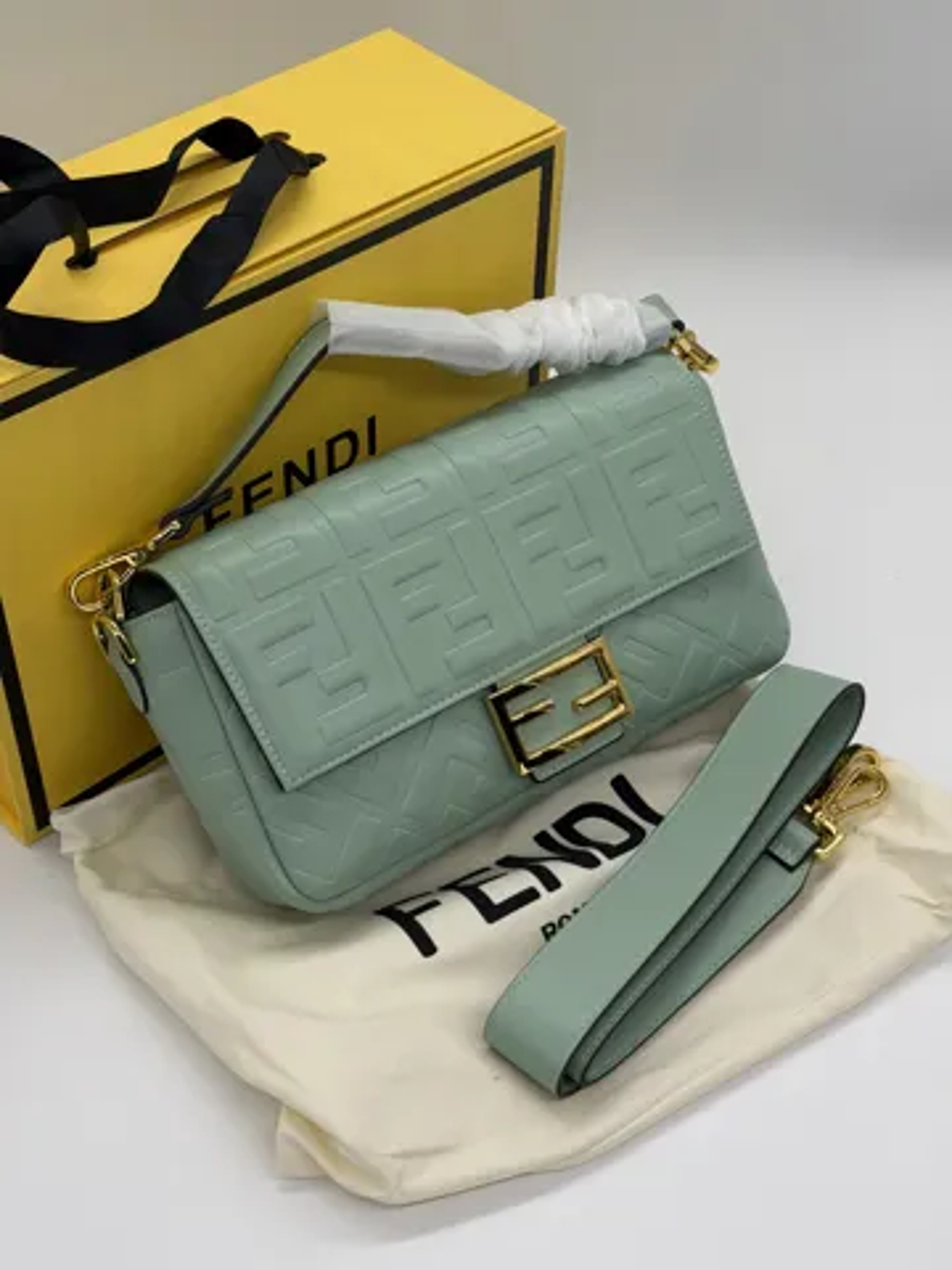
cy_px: 635
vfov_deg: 39.7
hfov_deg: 30.3
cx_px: 476
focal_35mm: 48
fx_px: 1760
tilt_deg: -45.7
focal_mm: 6.76
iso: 64
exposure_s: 1/762
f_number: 1.78
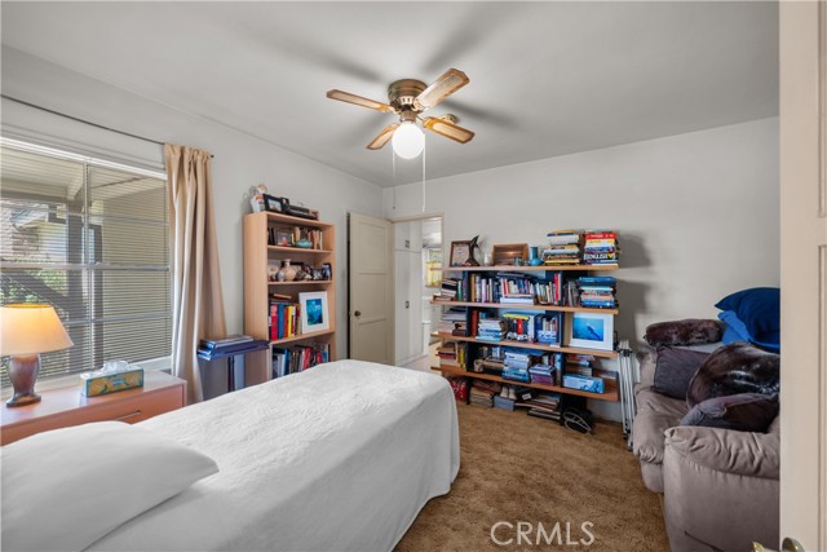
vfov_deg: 85.5
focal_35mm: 13
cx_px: 414
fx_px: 299
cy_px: 276
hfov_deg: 108.3
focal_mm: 13
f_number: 9
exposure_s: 1
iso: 250
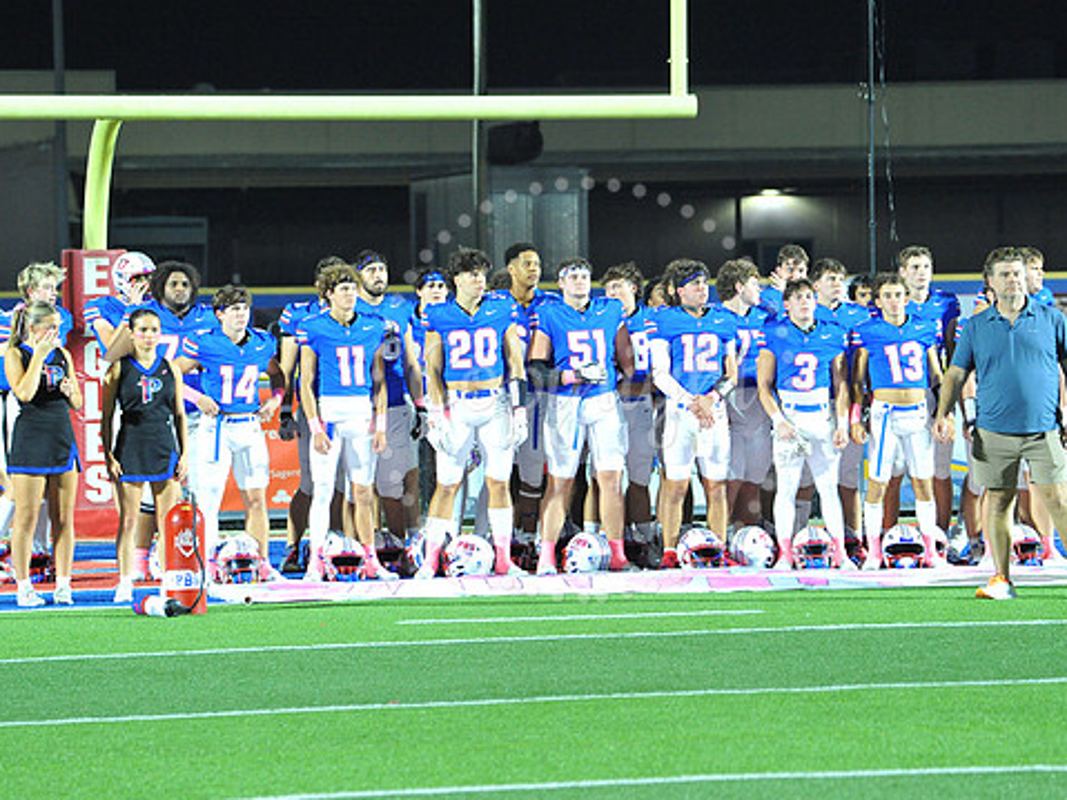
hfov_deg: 9.0
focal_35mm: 221
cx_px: 584
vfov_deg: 6.7
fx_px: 6810
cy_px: 388
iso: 5000
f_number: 6.3
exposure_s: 1/160
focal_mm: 190
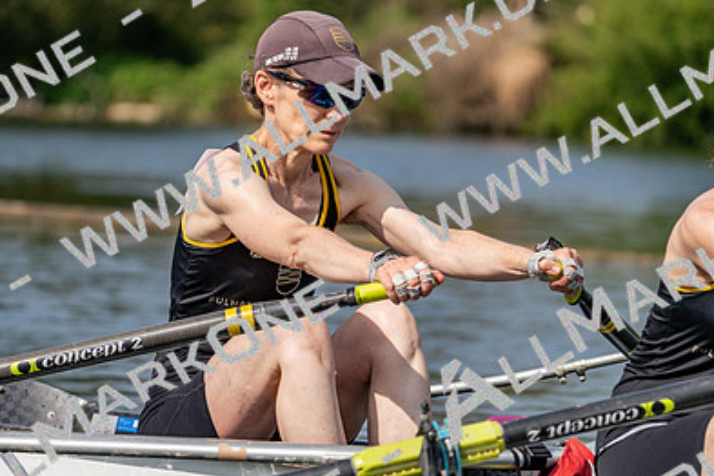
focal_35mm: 356
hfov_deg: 5.8
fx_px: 7060
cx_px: 285
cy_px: 273
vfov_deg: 3.9
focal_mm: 241
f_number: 5.6
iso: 160
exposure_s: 1/1600
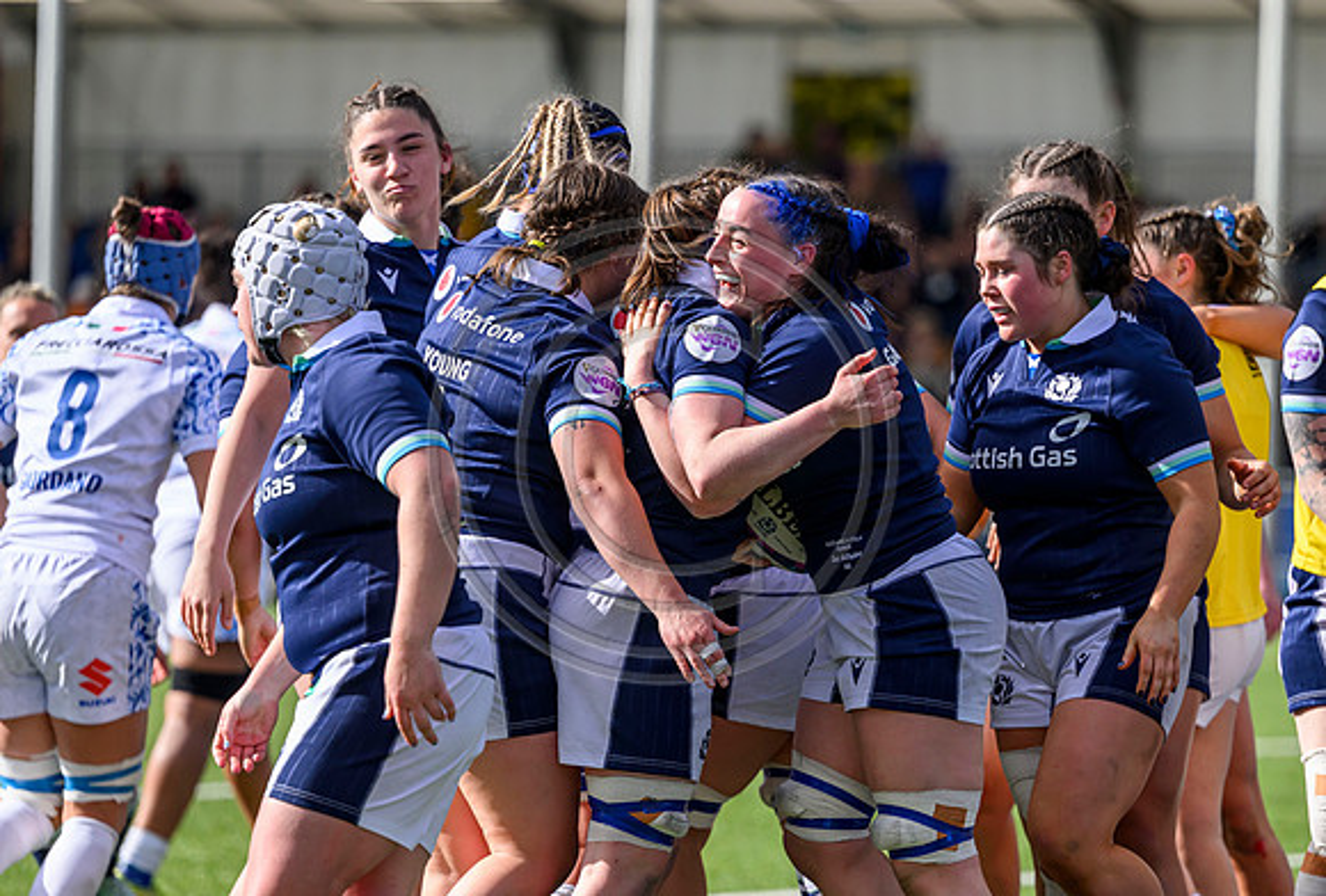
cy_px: 549
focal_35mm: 239
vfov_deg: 5.8
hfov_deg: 8.6
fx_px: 8856
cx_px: 776
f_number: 3.2
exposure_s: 1/5000
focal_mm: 175
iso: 500
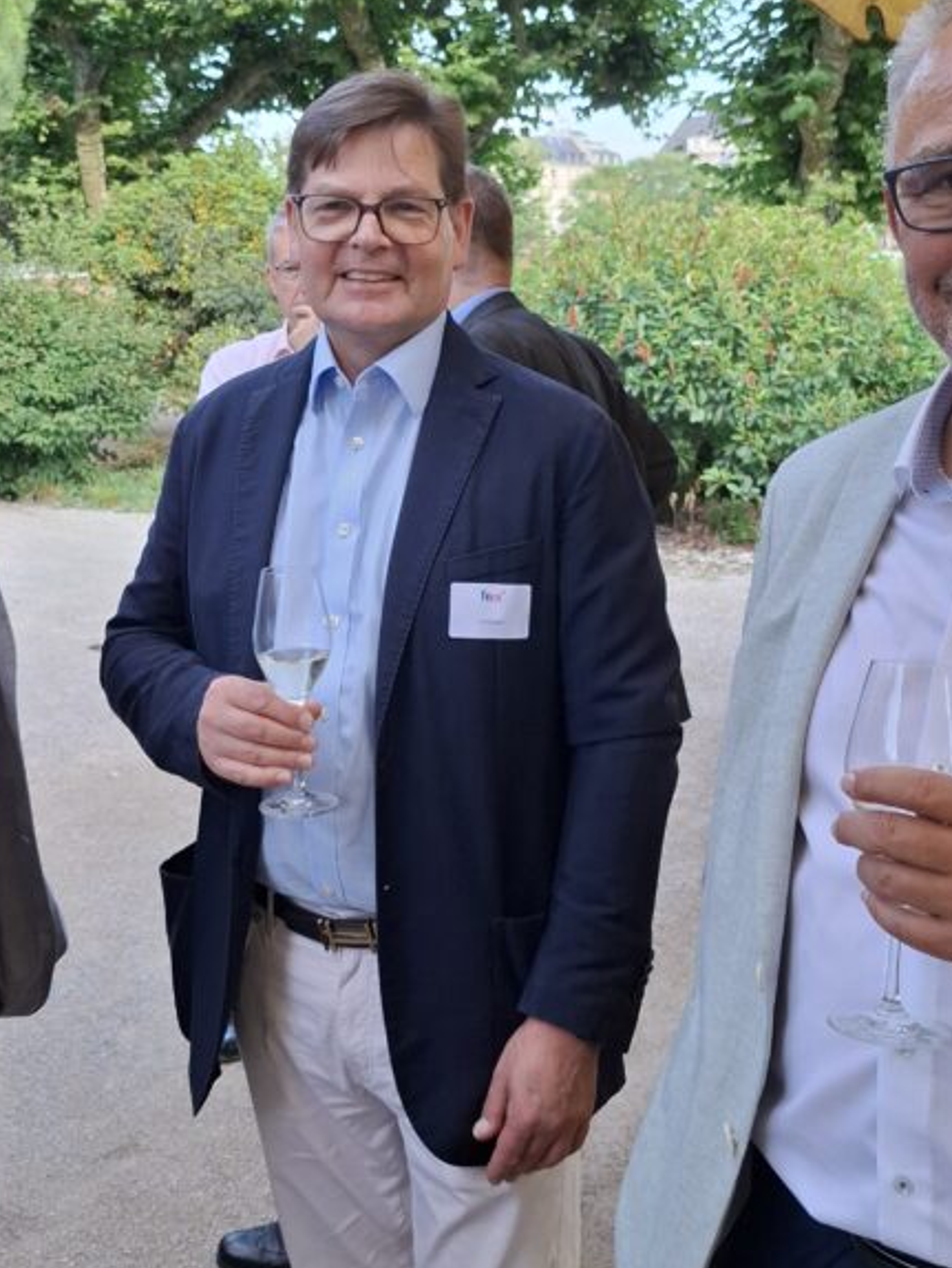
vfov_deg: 45.7
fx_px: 1502
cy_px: 579
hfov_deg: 35.2
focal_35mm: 41
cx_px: 470
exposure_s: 1/109
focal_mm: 5.54
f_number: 1.8
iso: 50
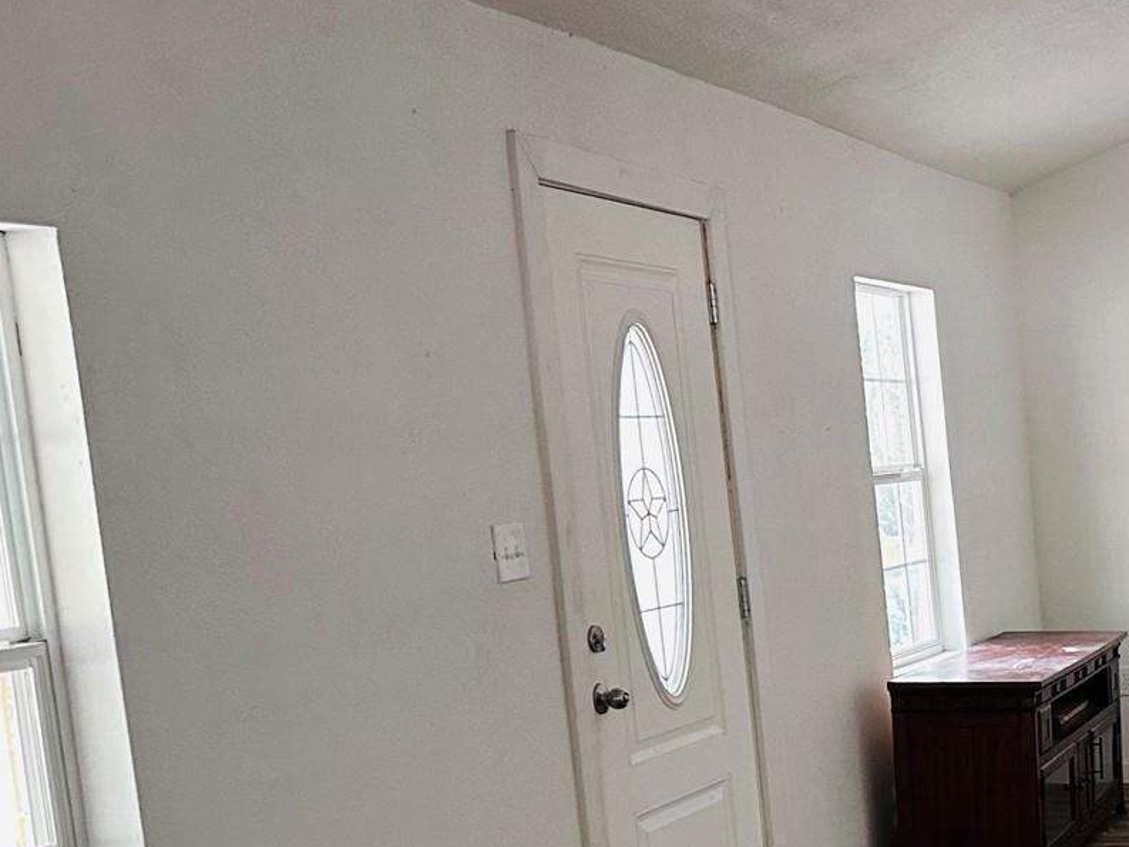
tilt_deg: -9.4
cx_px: 1425
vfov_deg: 23.1
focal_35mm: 62
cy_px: 754
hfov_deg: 26.8
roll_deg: +1.8
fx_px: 2022
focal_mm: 6.86
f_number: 1.78
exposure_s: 1/60
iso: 400
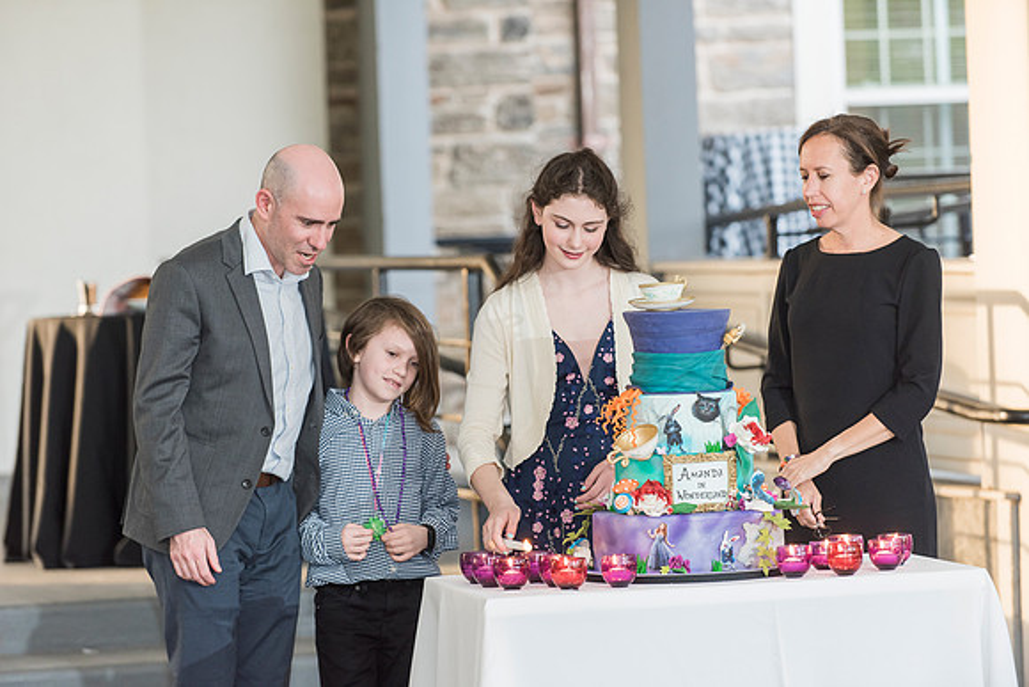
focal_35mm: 170
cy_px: 344
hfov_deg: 12.1
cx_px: 514
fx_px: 4860
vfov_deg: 8.1
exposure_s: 1/160
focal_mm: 170
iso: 1000
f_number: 4
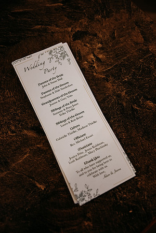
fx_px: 227
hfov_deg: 37.9
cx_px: 78
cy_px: 116
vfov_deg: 54.4
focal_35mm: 35
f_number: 2.8
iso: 2000
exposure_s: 1/250
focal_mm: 35
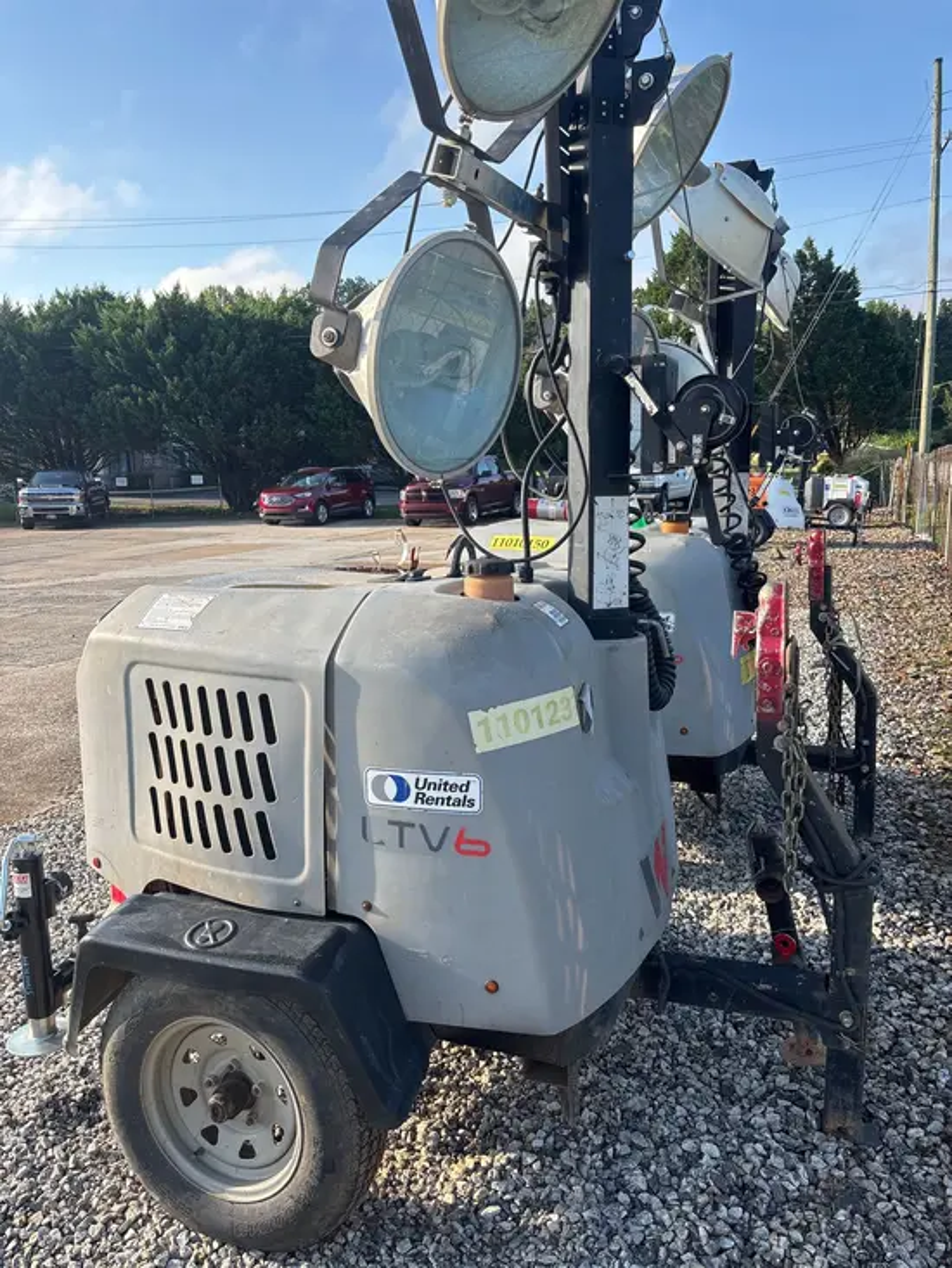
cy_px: 634
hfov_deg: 53.1
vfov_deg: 67.3
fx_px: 953
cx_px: 476
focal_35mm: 26
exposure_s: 1/951
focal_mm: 5.96
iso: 50
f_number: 1.6
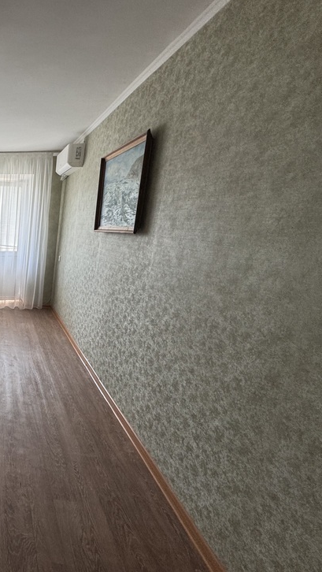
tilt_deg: -10.1
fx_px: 318
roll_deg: -0.5
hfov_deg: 40.3
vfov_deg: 83.8
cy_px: 288
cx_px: -52
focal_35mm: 21
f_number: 2.2
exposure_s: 1/100
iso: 160
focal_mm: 2.22
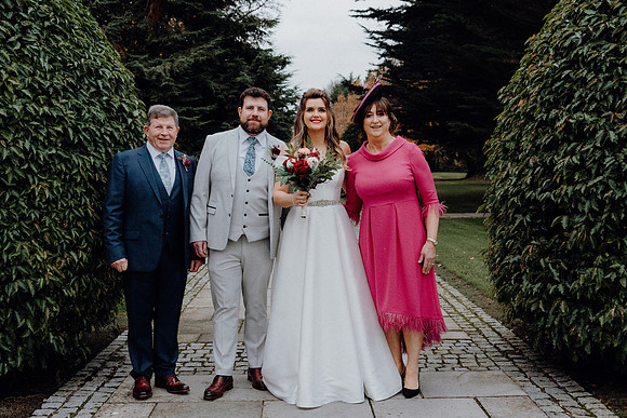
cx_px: 314
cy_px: 209
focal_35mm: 46
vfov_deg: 29.3
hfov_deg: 42.7
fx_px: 801
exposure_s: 1/200
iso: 5000
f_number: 5
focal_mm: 44
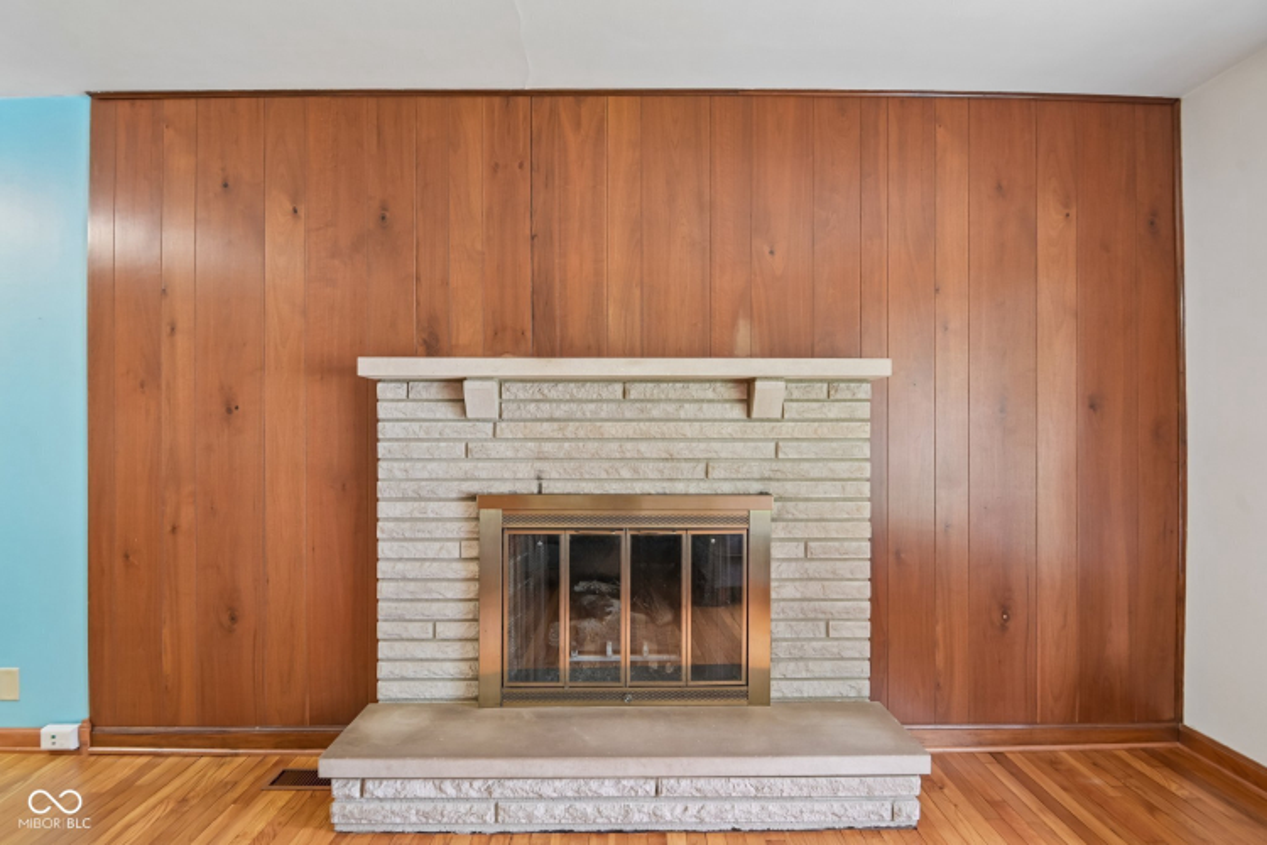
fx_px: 563
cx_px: 634
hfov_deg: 96.7
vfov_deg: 73.7
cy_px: 422
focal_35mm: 16
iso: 400
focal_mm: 16
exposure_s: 1/2.5
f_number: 8
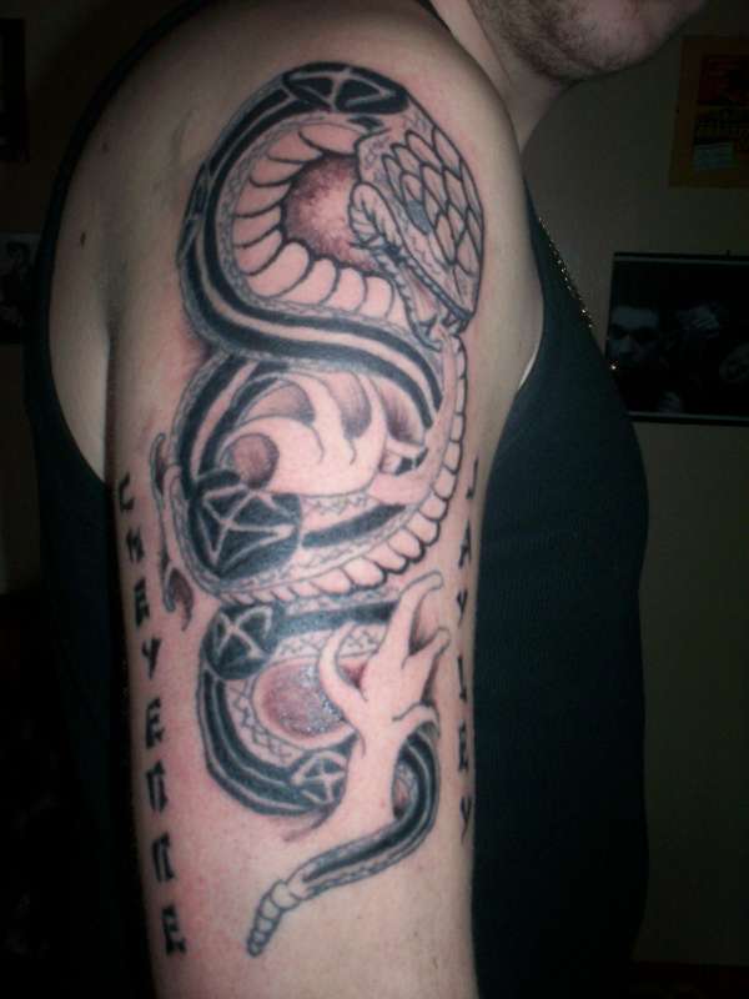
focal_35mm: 36
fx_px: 1039
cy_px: 500
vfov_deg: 51.4
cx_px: 374
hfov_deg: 39.7
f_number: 4.5
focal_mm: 6
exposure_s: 1/60
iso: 140
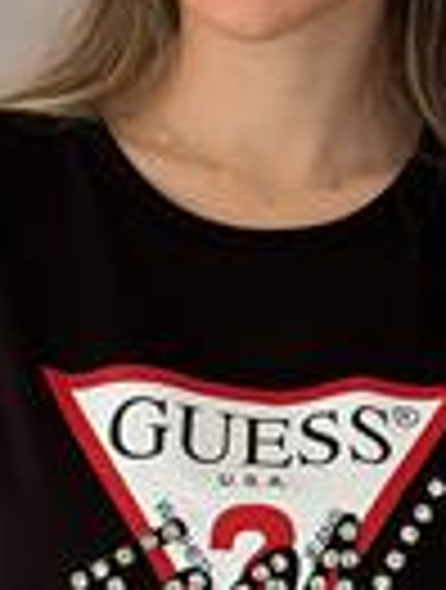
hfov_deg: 7.9
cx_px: 216
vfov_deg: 10.3
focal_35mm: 190
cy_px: 495
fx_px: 3248
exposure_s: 1/112
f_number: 1.78
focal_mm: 6.86
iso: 125
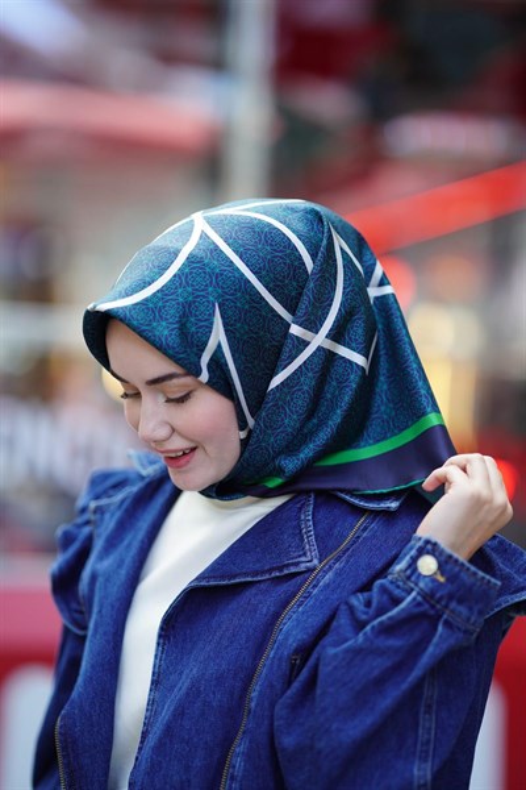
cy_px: 395
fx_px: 1863
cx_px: 263
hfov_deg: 16.1
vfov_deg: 23.9
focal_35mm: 85
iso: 125
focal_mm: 85
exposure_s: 1/200
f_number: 1.4
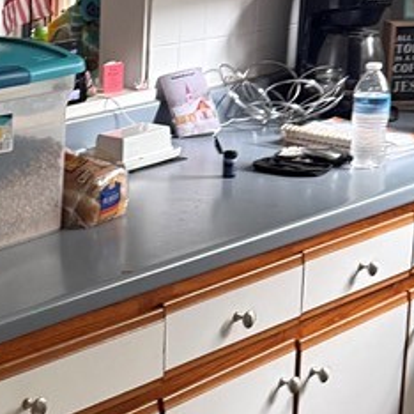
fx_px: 1258
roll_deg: +0.3
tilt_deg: -11.2
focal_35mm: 93
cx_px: -111
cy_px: 189
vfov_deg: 18.7
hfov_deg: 17.6
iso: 400
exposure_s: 1/60
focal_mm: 6.76
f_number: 1.78
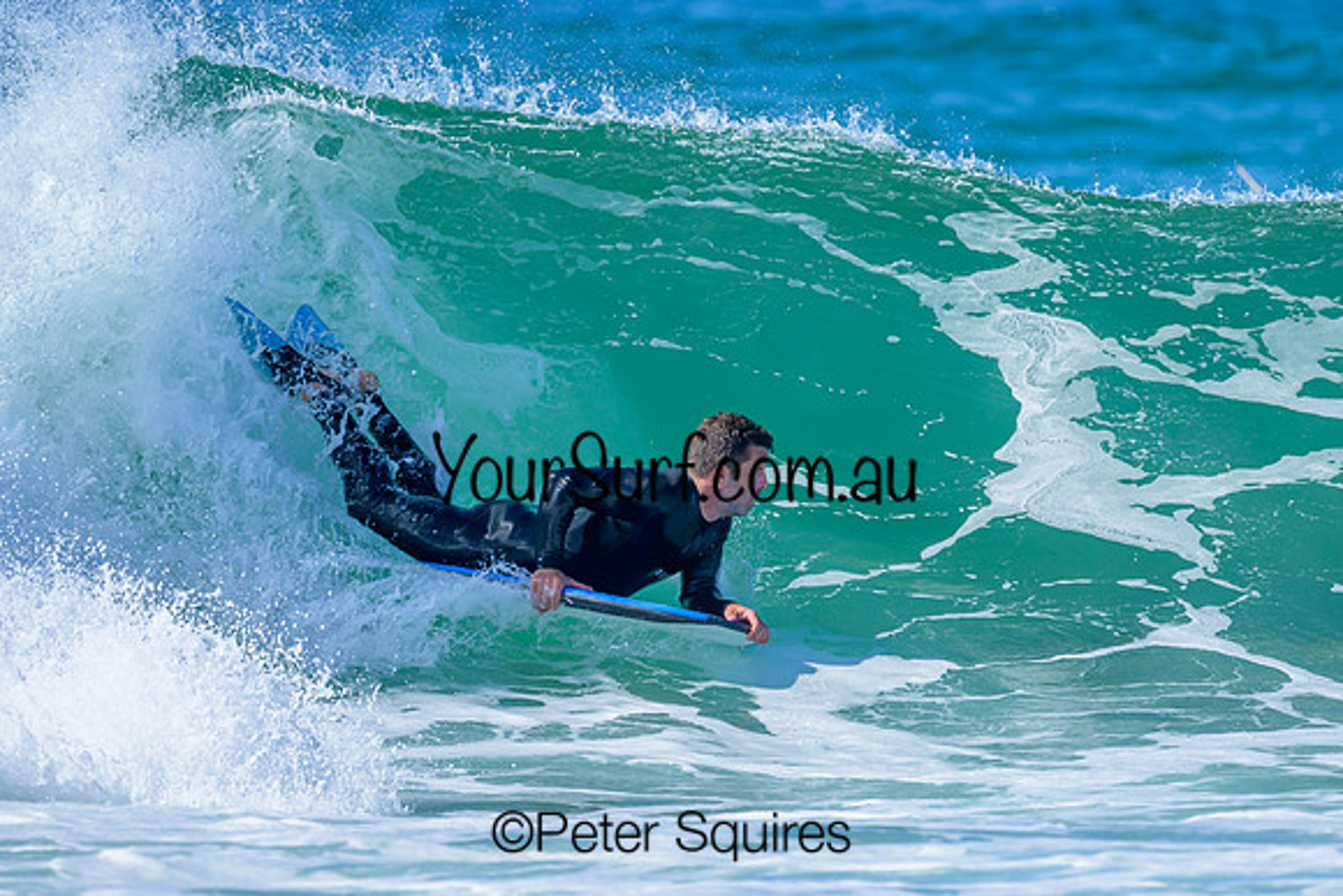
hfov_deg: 2.1
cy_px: 407
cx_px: 748
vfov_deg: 1.4
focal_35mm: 986
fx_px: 36788
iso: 450
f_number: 6.3
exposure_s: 1/2000
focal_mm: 800
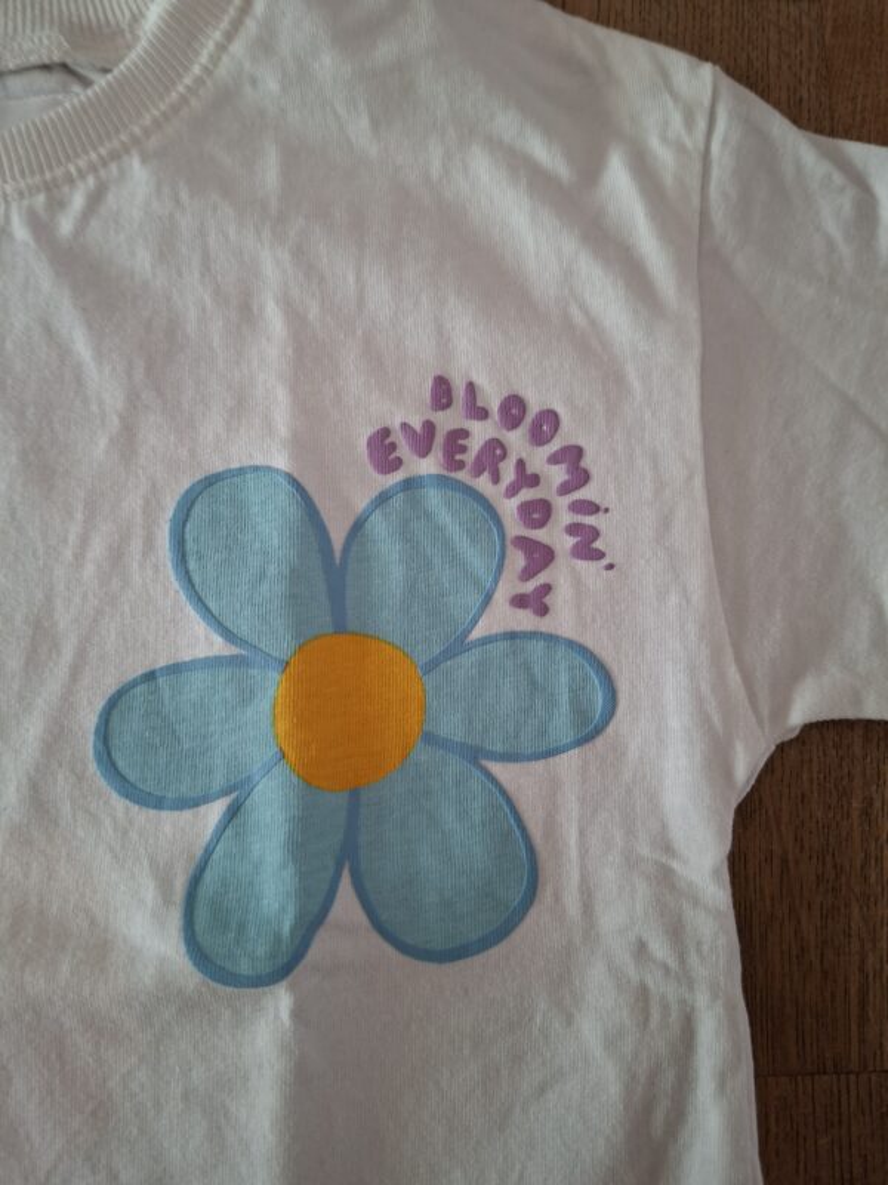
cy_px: 592
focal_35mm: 23
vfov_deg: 73.9
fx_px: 787
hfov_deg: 58.9
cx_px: 444
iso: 250
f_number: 1.8
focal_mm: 5.54
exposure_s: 1/50
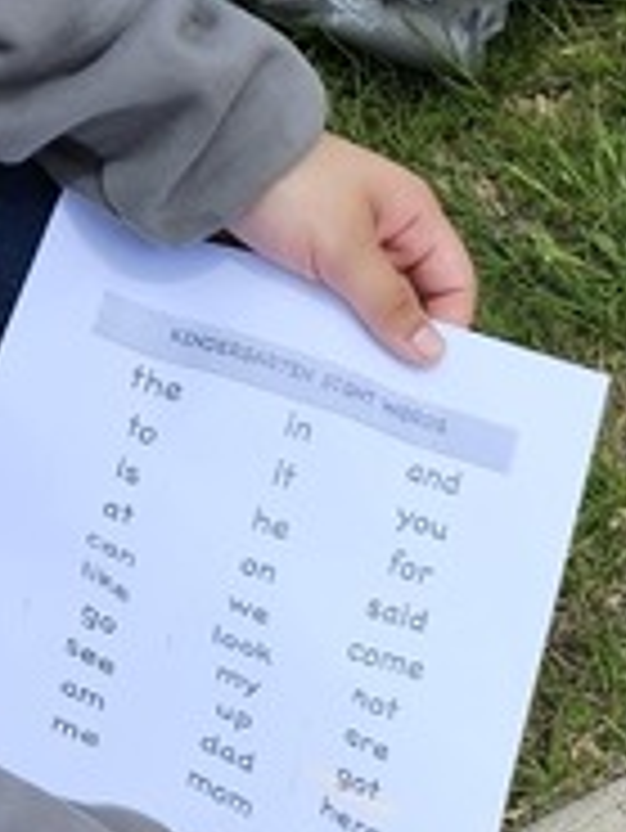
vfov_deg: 14.9
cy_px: 1066
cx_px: 1293
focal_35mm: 127
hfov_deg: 10.6
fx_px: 3059
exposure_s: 1/2000
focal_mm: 5.4
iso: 50
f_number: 1.8
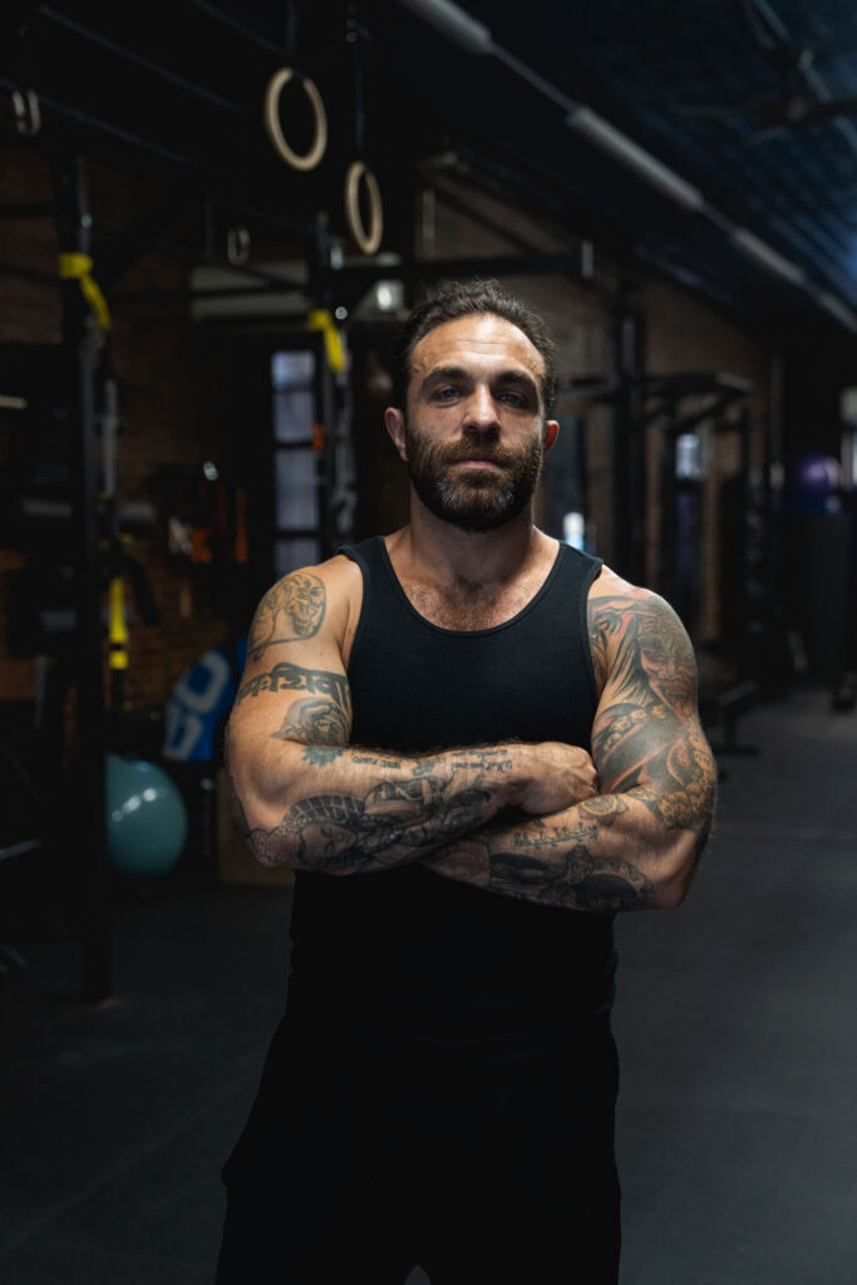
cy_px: 642
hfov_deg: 26.5
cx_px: 428
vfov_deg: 38.9
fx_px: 1820
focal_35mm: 51
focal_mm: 51
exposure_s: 1/200
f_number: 2.8
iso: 2500
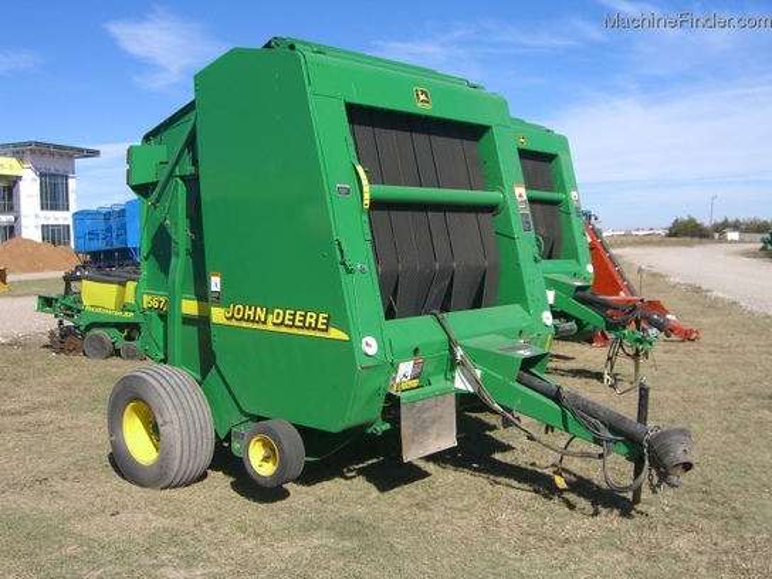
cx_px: 386
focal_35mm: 38
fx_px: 847
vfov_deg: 37.7
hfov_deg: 49.0
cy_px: 290
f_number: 8
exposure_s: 1/160
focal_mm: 7.9
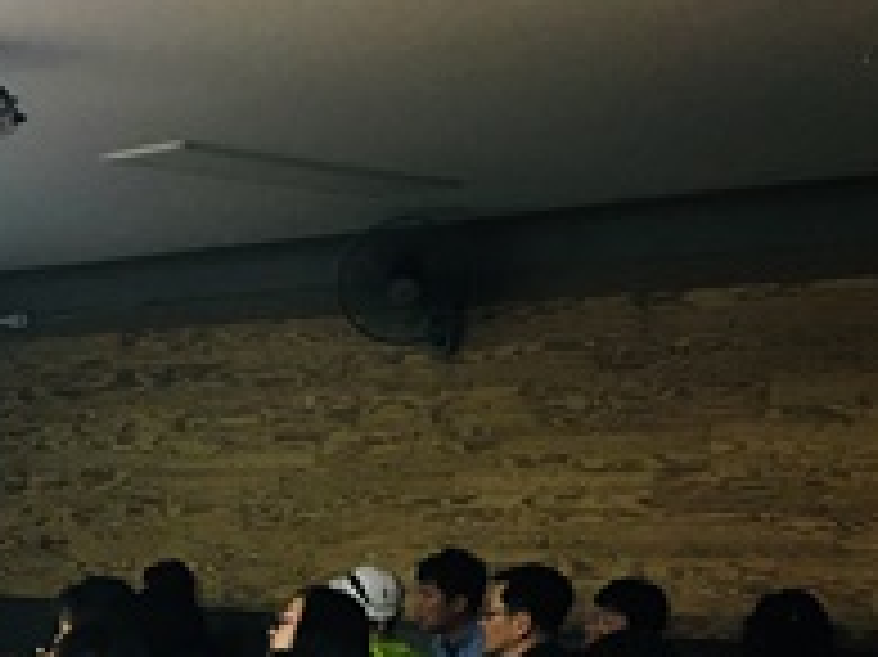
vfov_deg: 17.0
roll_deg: +0.3
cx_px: -158
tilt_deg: -9.0
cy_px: 830
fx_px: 2079
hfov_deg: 22.1
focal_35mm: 82
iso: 125
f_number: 2.2
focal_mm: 4.15
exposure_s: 1/30
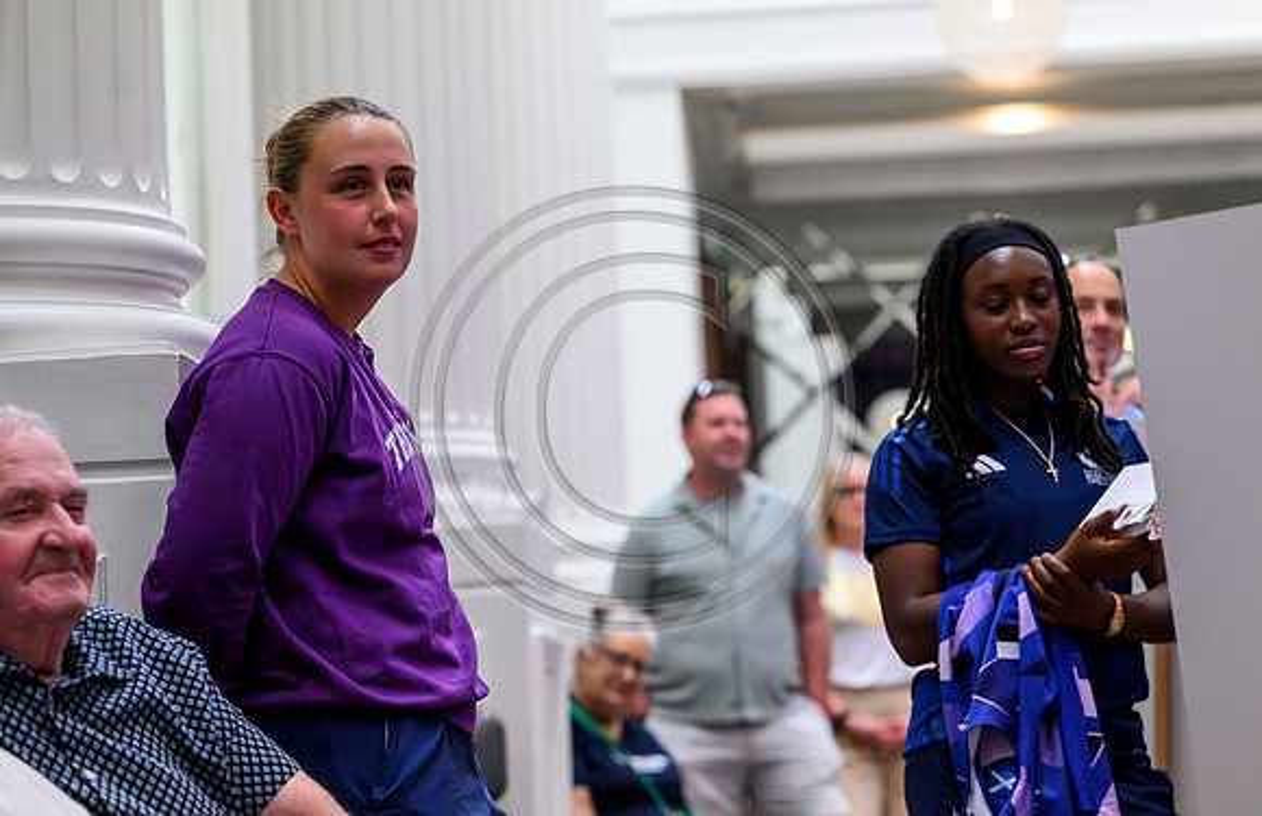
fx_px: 3656
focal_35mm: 105
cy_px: 349
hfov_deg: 19.6
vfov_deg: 12.7
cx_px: 641
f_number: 3.5
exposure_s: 1/400
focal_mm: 94
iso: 4000
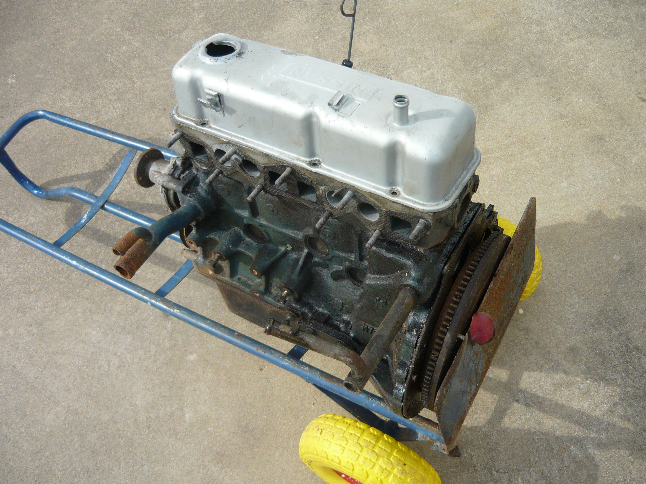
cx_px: 323
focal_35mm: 33
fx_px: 616
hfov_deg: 55.4
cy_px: 242
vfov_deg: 42.9
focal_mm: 5.5
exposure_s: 1/500
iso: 100
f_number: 2.8
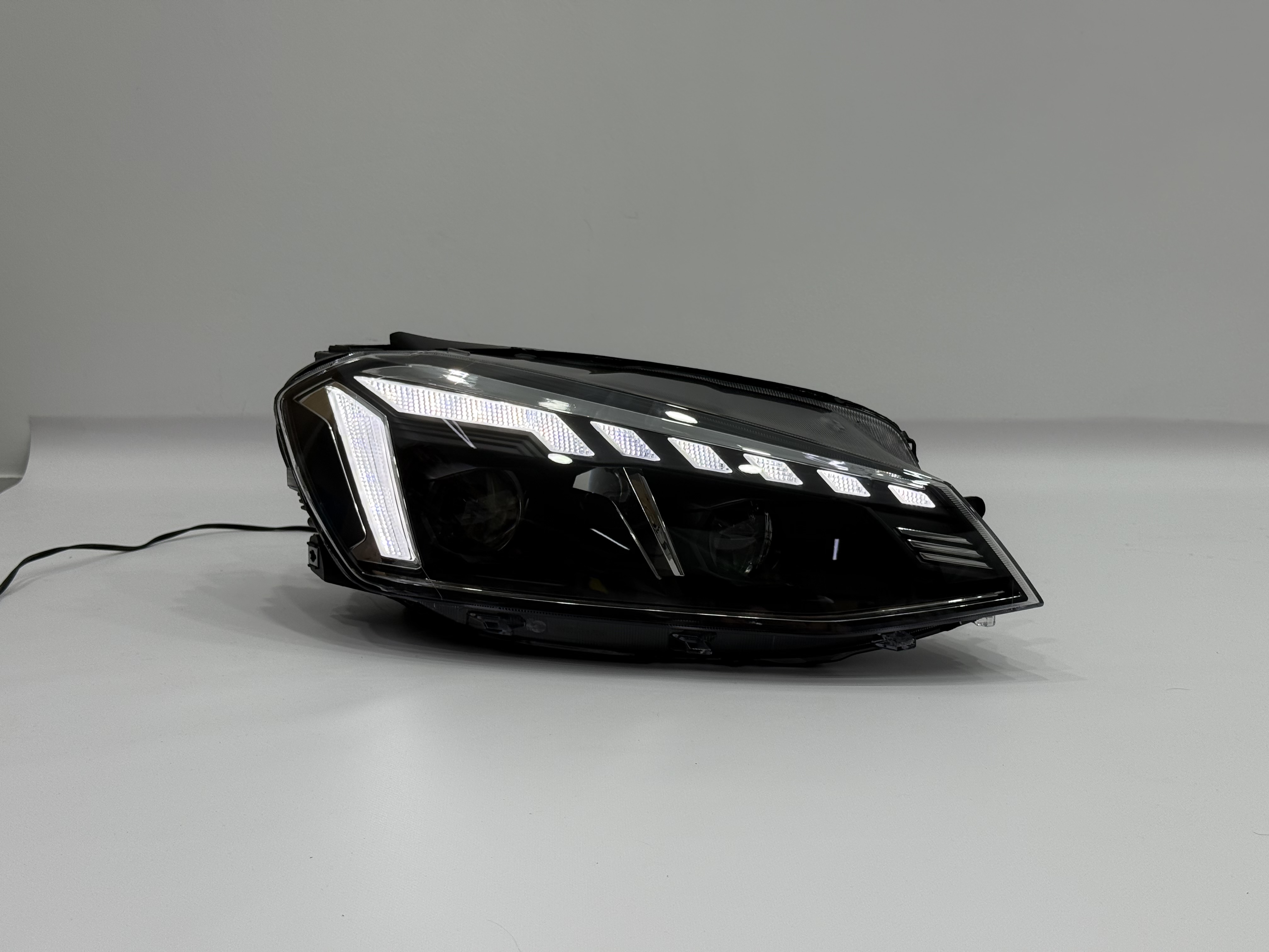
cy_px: 476
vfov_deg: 30.3
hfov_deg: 39.7
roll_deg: -0.4
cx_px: 634
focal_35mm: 48
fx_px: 1760
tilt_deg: -9.1
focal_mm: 6.76
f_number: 1.78
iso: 64
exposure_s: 1/429
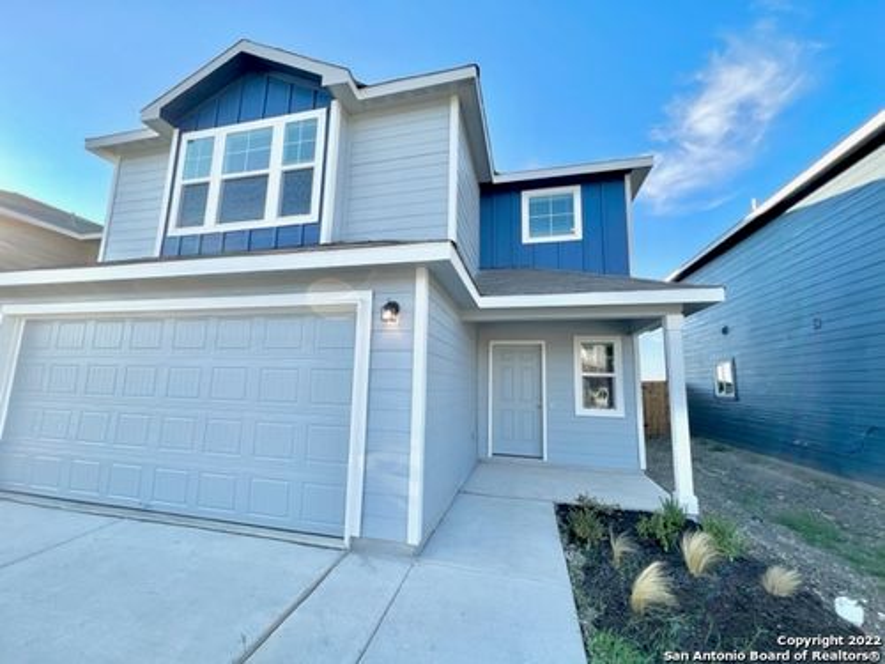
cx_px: 442
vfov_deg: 89.9
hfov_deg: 106.2
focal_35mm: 13
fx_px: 332
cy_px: 332
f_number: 1.8
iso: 32
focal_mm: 1.57
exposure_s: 1/399
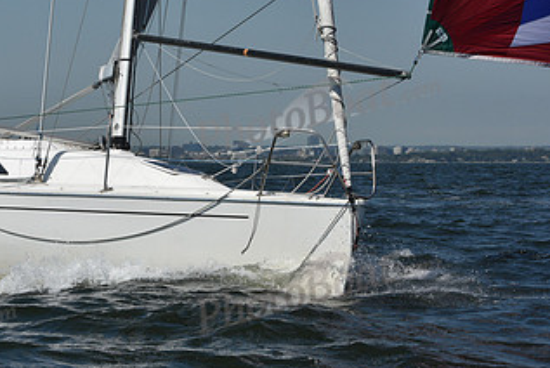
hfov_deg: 15.9
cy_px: 46
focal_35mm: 128
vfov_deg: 10.7
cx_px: 108
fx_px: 1957
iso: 250
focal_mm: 70
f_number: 10
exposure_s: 1/1250
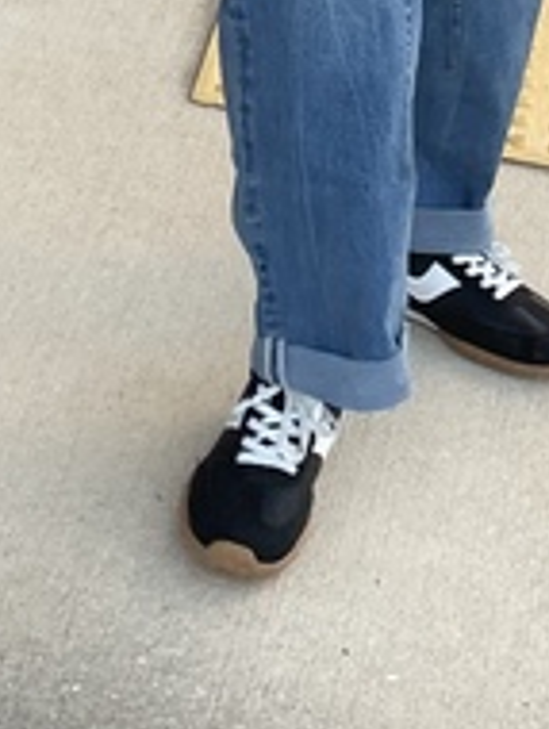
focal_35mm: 140
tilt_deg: -12.8
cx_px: 395
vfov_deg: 12.4
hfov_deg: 10.6
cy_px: -725
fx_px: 2954
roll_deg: -0.6
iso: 32
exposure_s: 1/121
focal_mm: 4.2
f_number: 1.6
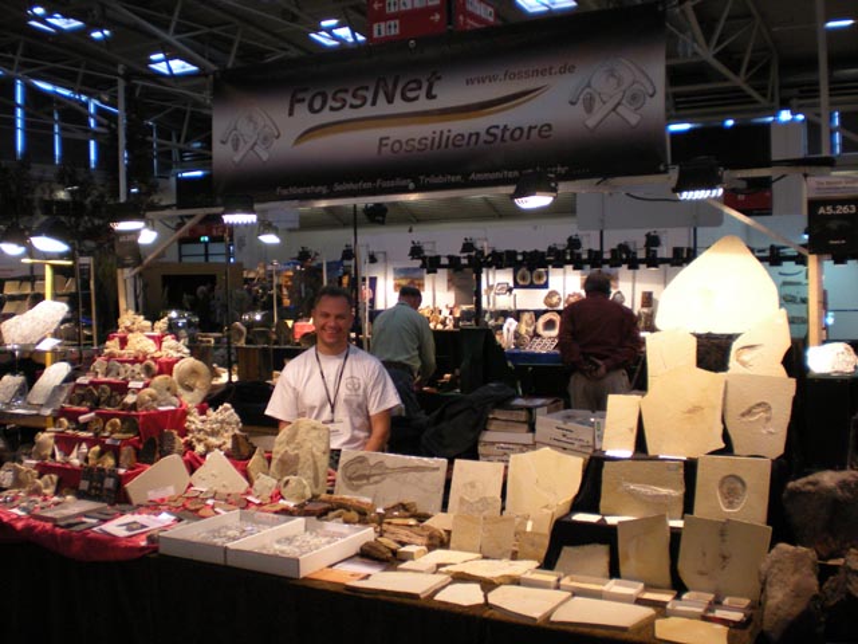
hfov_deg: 49.0
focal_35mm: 38
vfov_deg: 37.7
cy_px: 322
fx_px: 942
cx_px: 429
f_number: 3.1
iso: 200
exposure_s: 1/43.6
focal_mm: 6.3
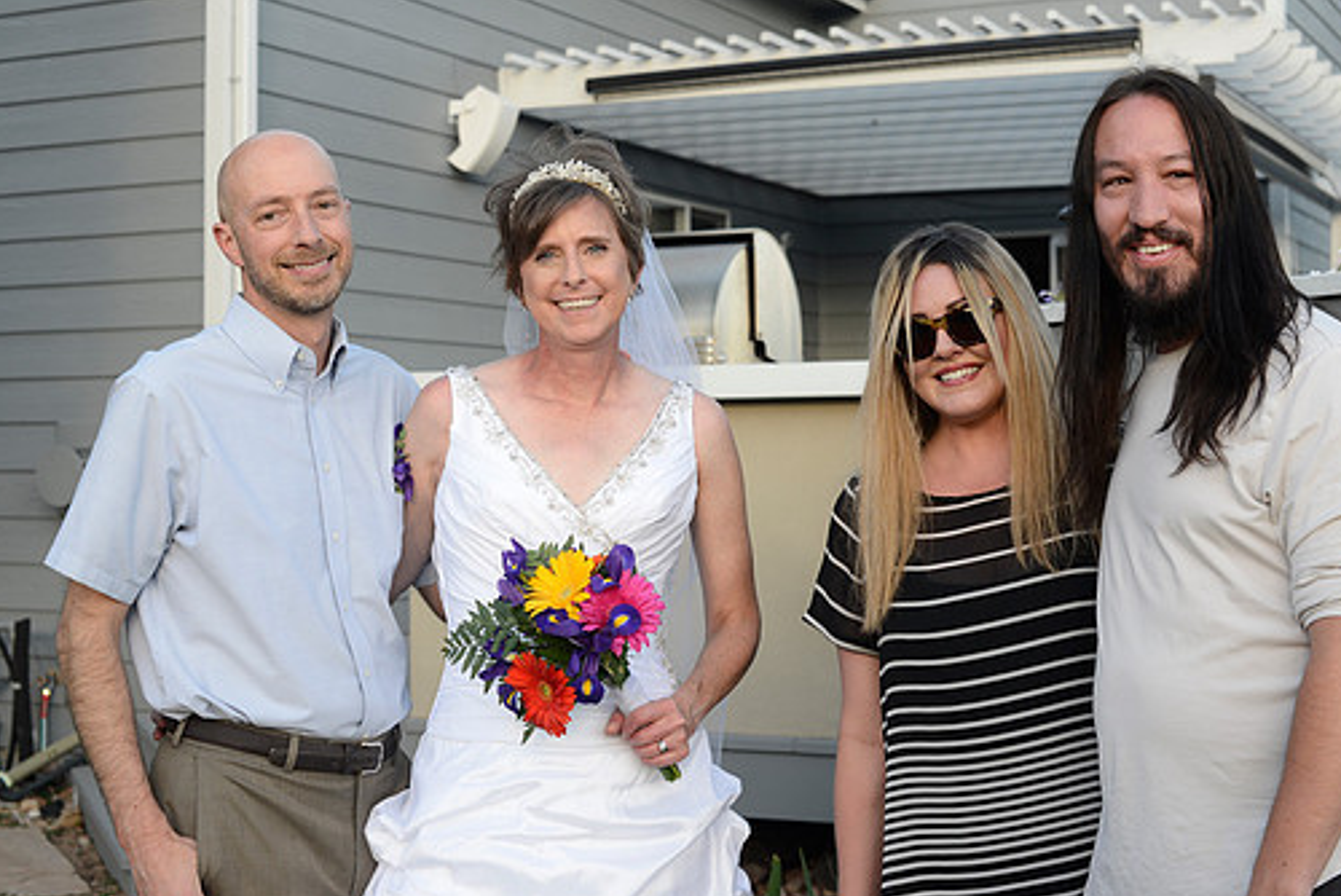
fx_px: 2162
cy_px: 444
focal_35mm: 58
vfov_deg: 23.4
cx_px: 721
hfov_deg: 34.4
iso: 400
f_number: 5.6
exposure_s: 1/250
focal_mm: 50
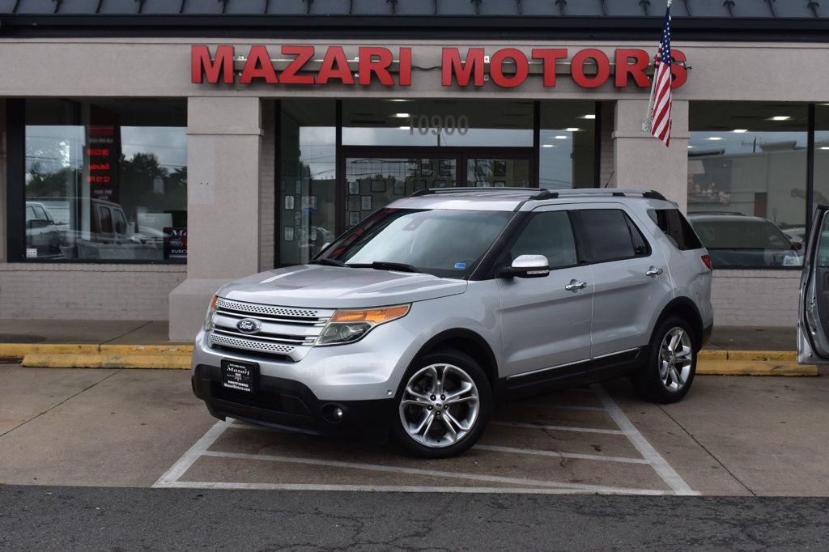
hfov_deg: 38.9
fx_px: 1174
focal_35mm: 51
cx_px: 414
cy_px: 276
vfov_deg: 26.5
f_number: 10
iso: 400
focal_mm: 34
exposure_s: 1/250
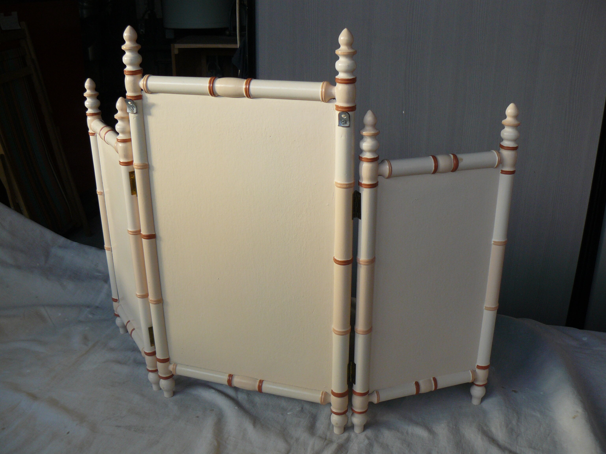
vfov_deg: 39.7
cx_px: 303
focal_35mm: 36
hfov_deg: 51.4
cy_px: 227
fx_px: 630
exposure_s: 1/125
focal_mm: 6
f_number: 2.8
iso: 100
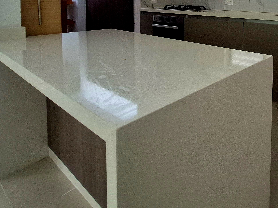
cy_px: 14
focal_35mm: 27
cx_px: 218
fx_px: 217
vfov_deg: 45.5
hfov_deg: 60.6
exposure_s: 1/60.2
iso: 400
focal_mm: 1.74
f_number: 2.2
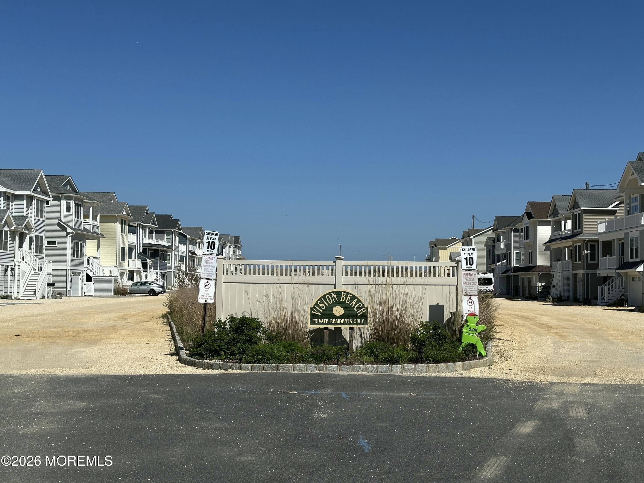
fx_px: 893
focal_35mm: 48
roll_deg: -1.1
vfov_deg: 30.3
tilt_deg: +1.7
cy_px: 242
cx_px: 322
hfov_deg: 39.7
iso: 64
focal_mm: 6.86
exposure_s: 1/9804
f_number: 1.78
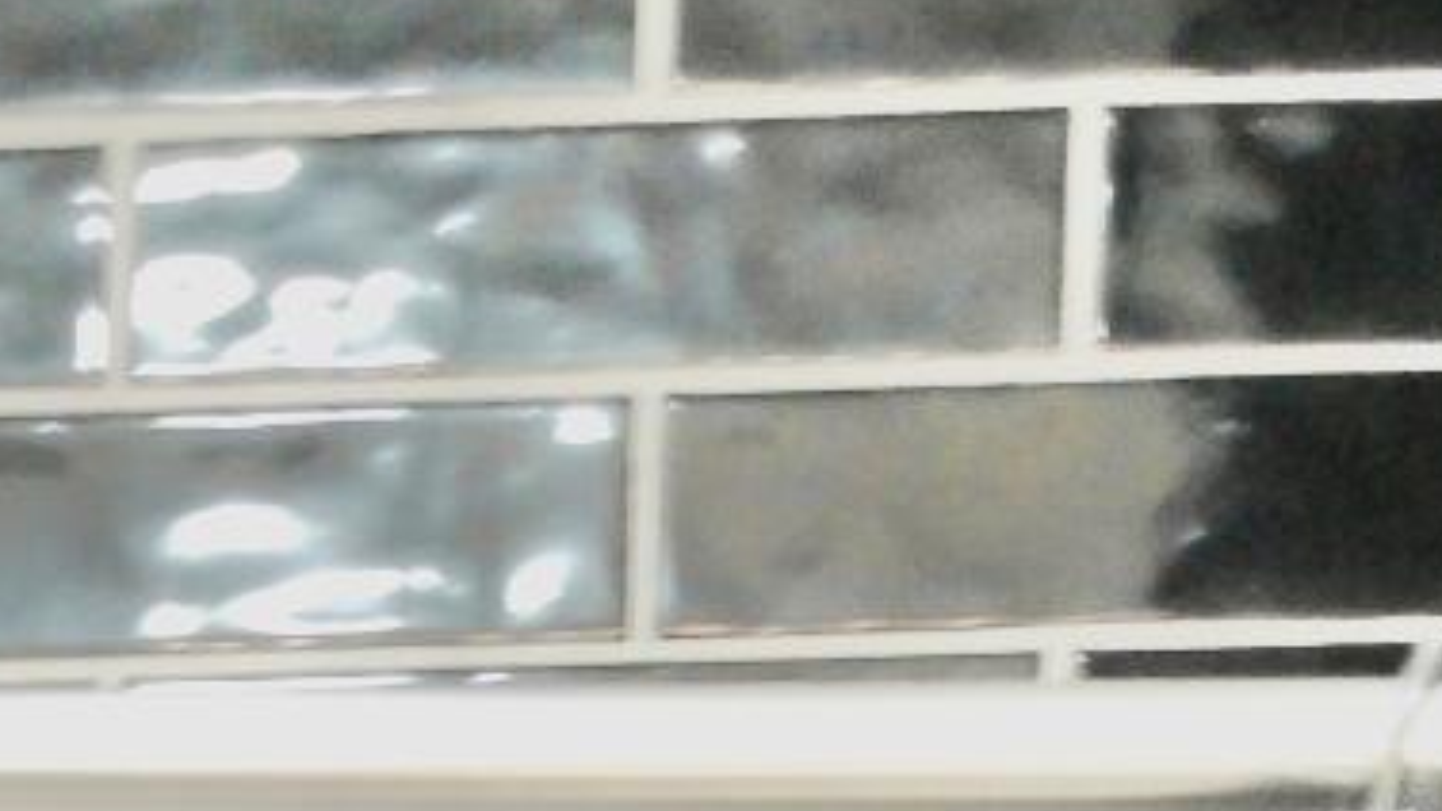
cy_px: 3535
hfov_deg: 19.2
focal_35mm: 104
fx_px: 3976
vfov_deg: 7.2
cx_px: -348
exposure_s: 1/8
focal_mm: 3.37
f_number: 1.8
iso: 400
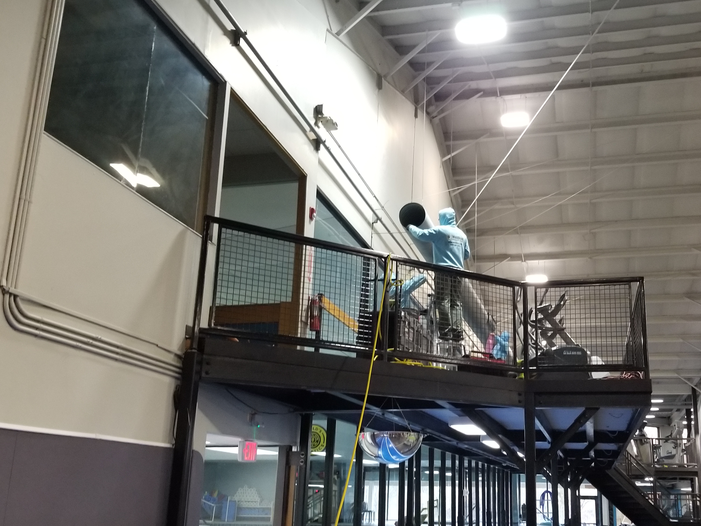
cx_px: 420
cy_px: 307
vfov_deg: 40.6
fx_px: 709
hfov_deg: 52.3
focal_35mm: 35
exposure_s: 1/60
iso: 500
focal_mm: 4.3
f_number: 1.7
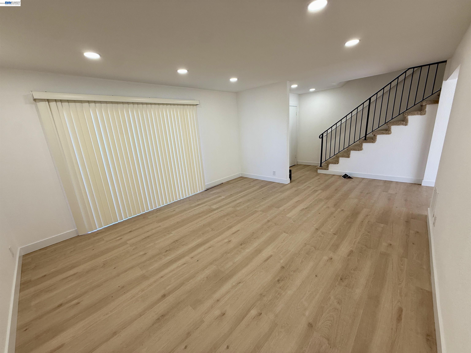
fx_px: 190
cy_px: 176
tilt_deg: -14.6
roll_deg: +4.2
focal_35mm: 14
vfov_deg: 85.7
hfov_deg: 102.1
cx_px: 236
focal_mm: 2.22
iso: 80
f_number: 2.2
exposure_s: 1/120
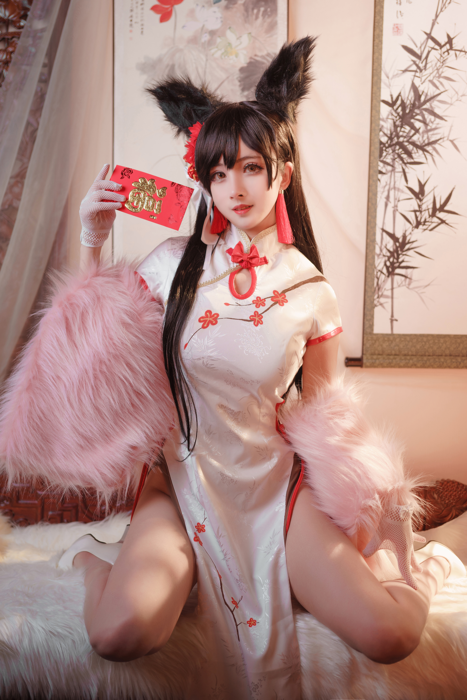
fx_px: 973
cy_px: 350
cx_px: 234
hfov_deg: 27.0
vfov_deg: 39.6
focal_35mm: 50
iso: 100
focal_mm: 50
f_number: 2.8
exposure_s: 1/125
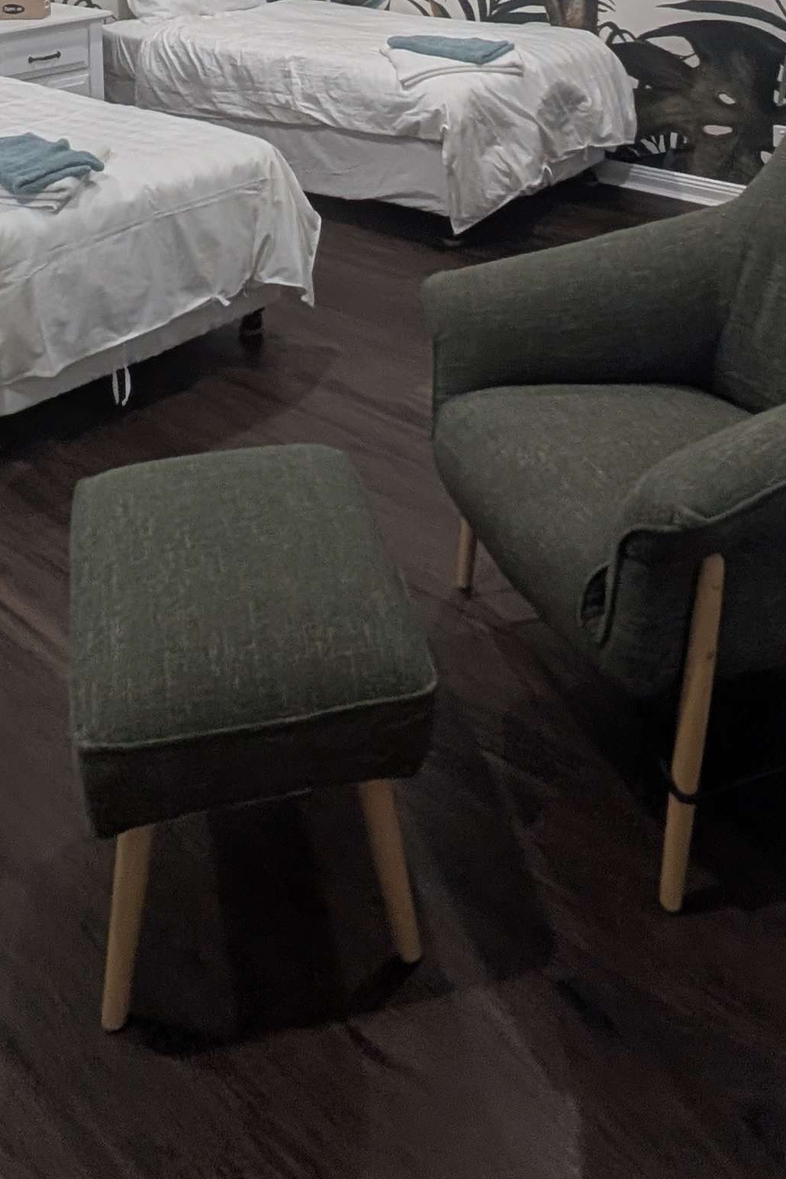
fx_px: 1146
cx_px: 333
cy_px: -143
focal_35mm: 35
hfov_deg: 37.8
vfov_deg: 42.0
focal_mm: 1.54
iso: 50
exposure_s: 1/25
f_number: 2.2
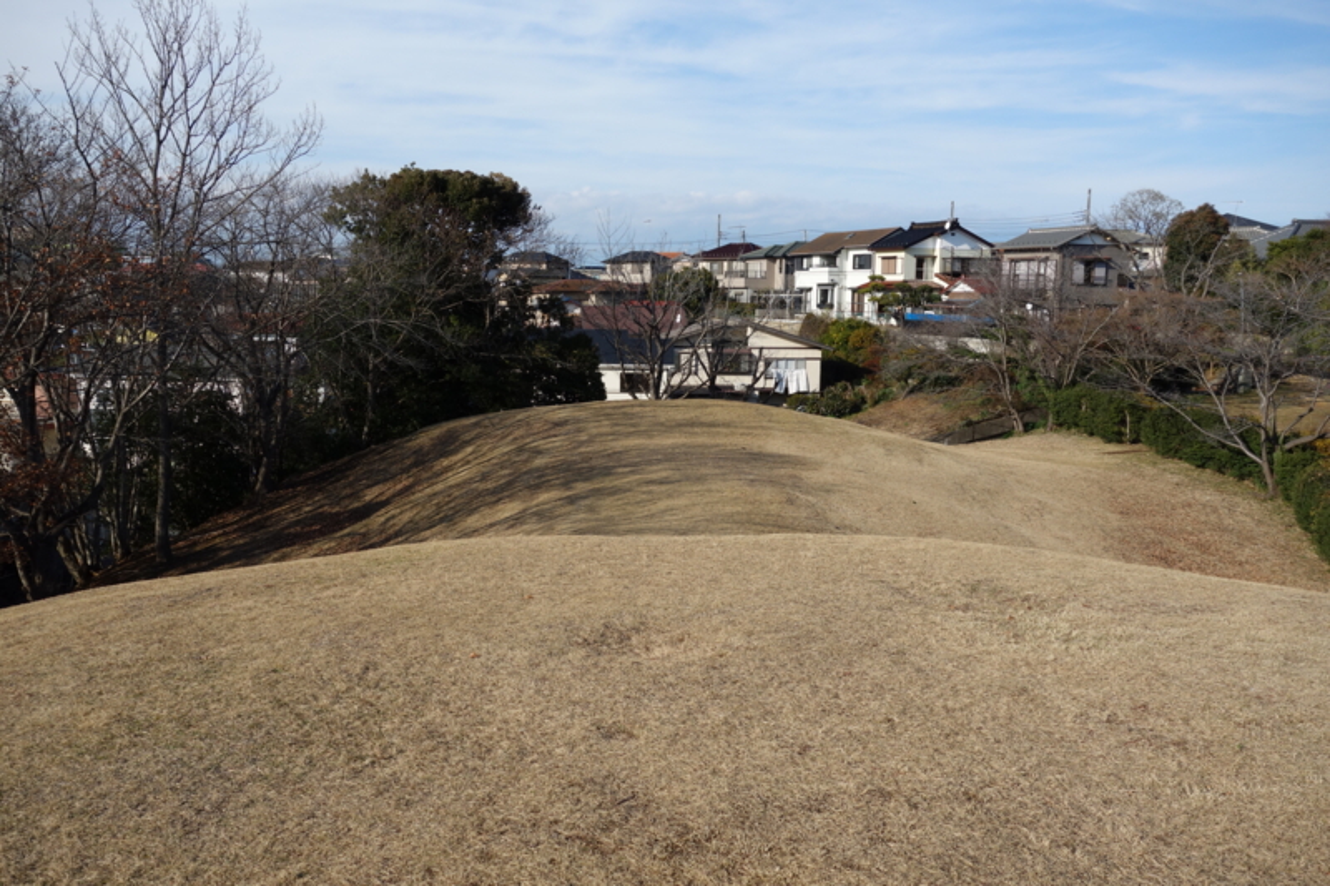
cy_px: 443
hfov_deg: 60.3
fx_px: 1145
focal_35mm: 31
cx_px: 665
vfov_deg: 42.3
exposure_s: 1/500
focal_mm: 11.46
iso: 125
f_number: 5.6
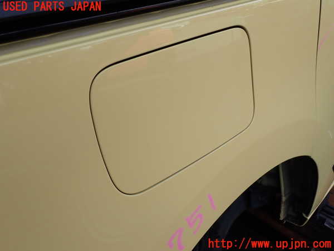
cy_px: 126
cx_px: 167
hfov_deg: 60.0
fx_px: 289
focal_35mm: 30
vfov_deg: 46.8
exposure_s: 1/320
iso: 100
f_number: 3.2
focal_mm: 5.4
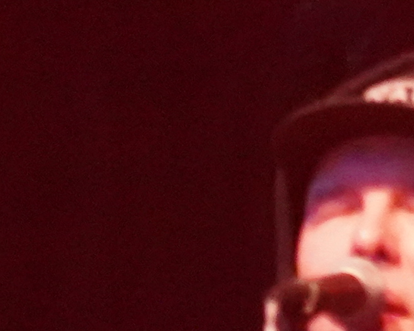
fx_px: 10979
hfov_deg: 2.1
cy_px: 355
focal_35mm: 896
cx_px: 1024
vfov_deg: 1.7
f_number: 4
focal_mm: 105
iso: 12800
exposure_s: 1/50
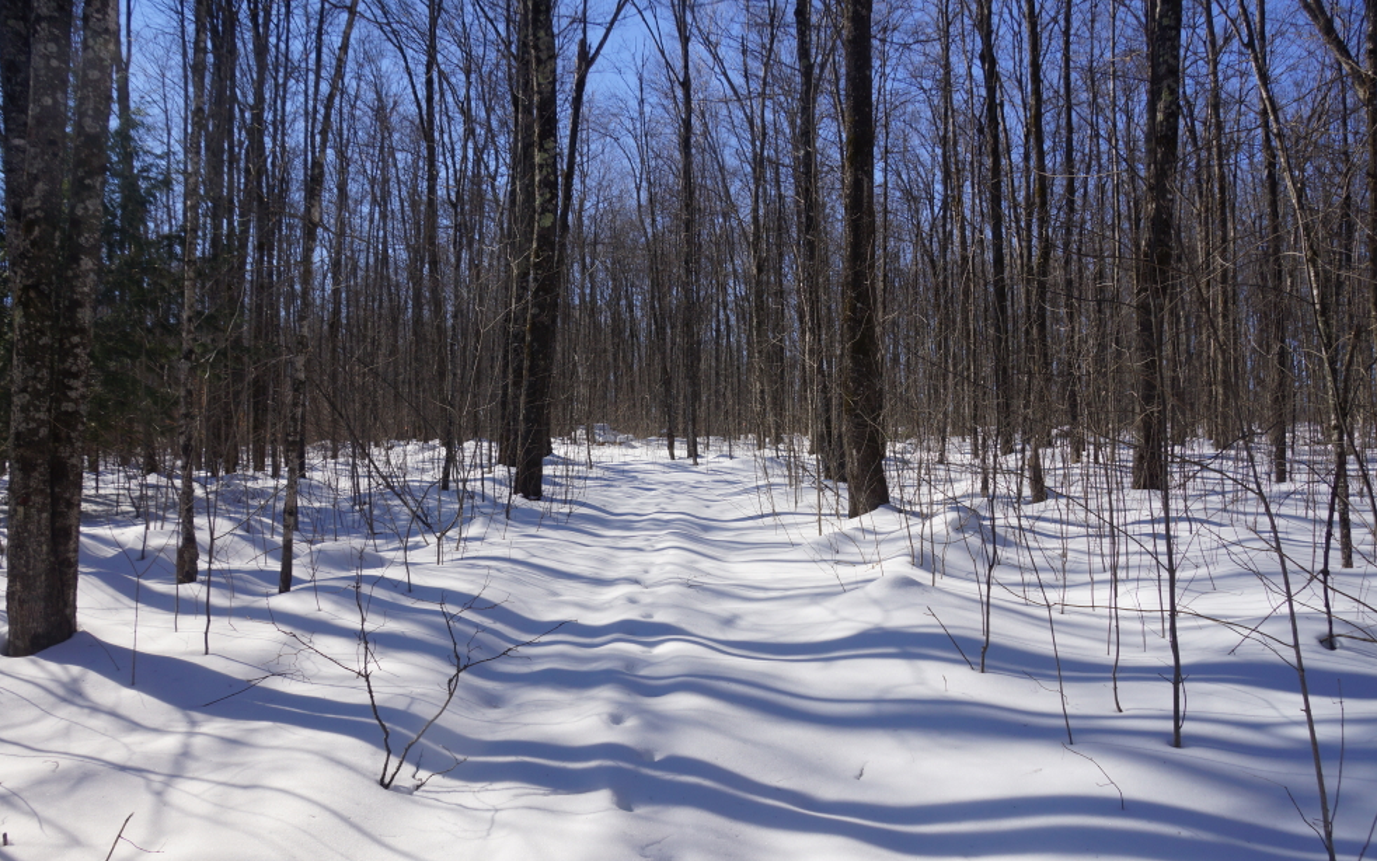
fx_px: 1051
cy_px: 461
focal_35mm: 28
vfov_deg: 44.5
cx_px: 696
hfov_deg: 66.5
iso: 100
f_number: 9
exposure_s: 1/100
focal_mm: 18
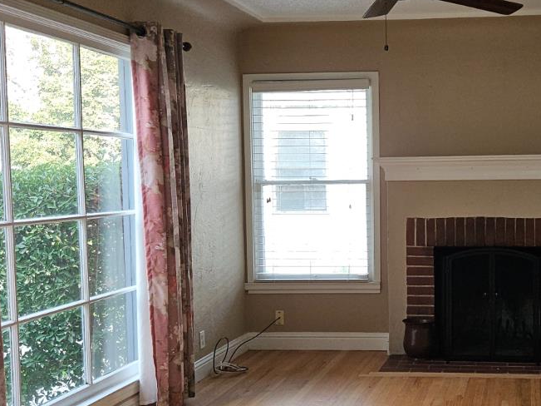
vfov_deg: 27.5
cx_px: 454
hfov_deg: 34.7
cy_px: 222
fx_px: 828
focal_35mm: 53
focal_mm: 5.4
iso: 64
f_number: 1.8
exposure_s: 1/60
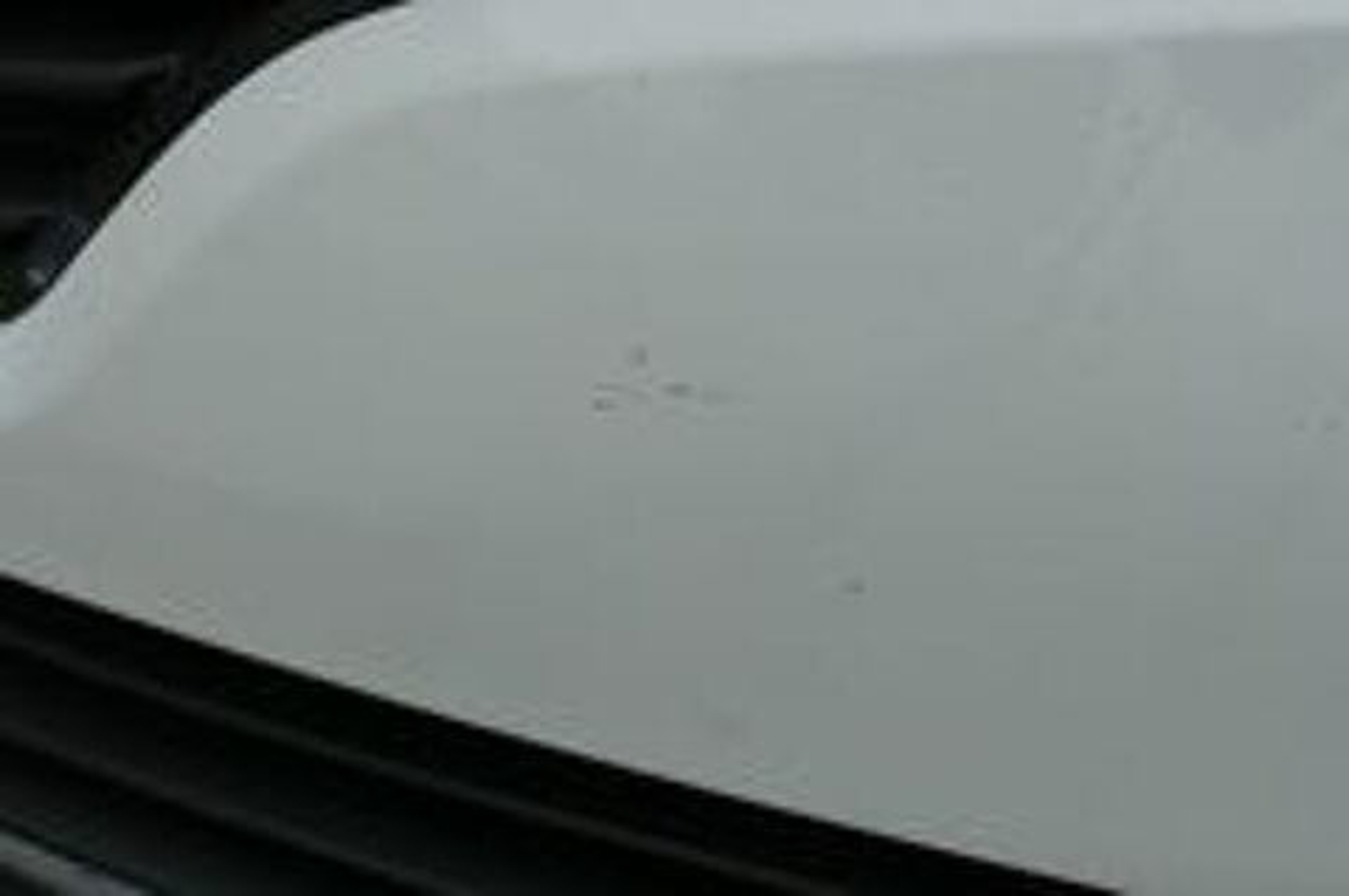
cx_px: 674
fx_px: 2059
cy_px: 448
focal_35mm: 55
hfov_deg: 36.3
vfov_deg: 24.6
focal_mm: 20.23
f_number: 3.4
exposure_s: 1/1300
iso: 125
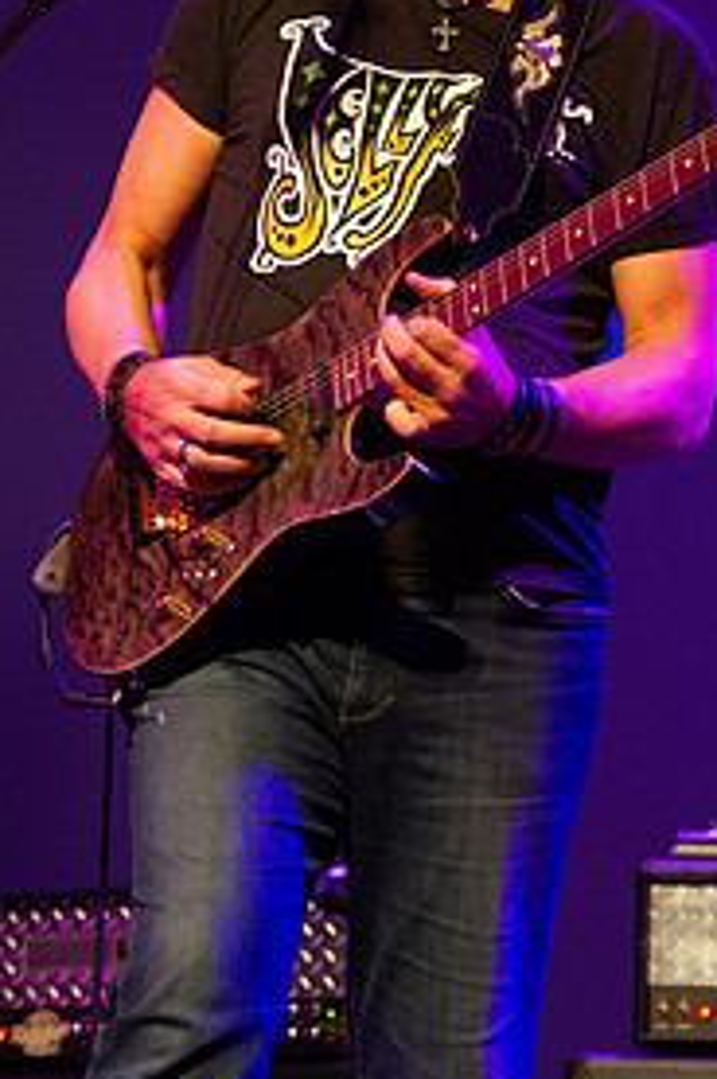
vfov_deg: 10.4
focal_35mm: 198
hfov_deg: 6.9
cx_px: 450
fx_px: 5930
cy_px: 300
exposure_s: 1/160
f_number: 7.1
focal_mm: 122
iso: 8000
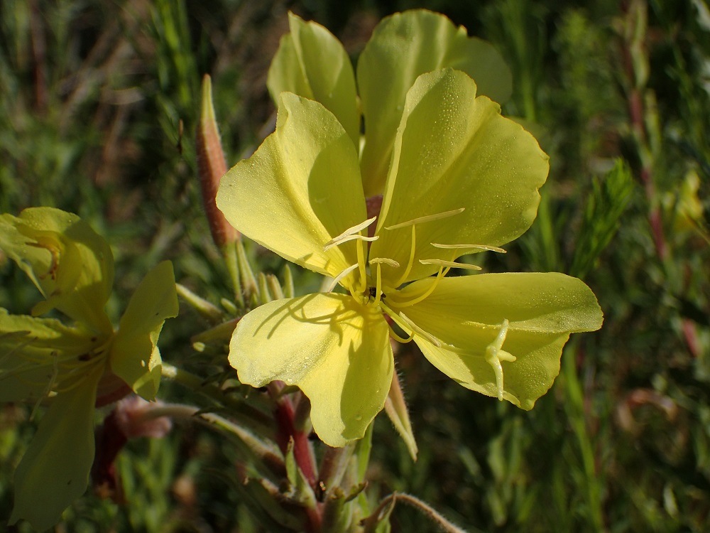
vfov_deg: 24.0
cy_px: 266
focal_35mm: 61
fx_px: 1251
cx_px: 355
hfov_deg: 31.7
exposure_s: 1/1600
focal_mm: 11.01
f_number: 3.6
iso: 100
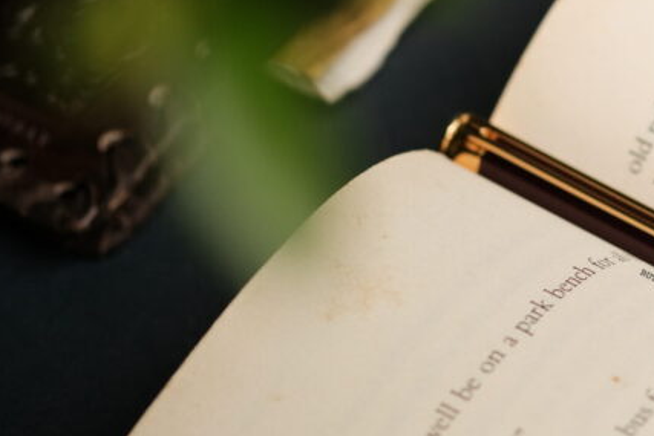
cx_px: 770
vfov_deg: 6.4
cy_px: 262
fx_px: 3925
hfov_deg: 9.4
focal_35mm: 216
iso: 320
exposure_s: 1/1250
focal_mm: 60
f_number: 2.8
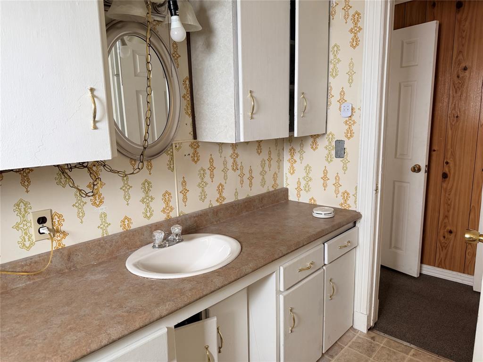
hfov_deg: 71.6
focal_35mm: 24
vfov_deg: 56.8
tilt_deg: -10.9
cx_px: 242
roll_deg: +2.0
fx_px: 335
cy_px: 181
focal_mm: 6.76
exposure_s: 1/116
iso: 200
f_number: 1.78
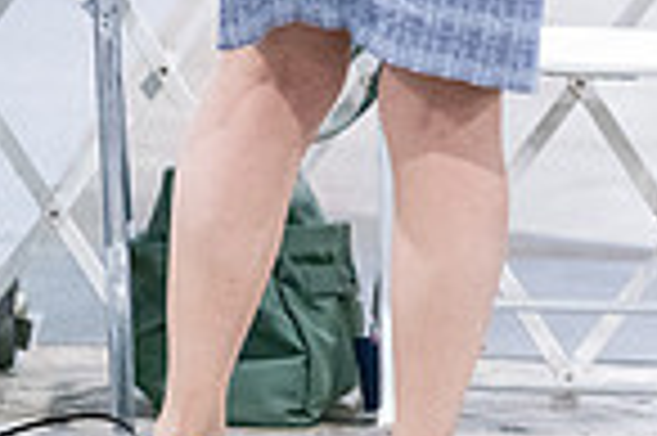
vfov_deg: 1.7
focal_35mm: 795
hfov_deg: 2.6
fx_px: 14492
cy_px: -218
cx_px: 1156
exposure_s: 1/320
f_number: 2.8
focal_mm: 200
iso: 6400
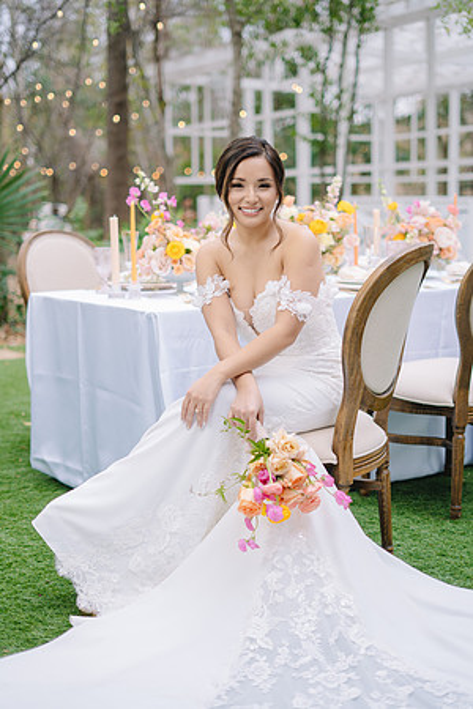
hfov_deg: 27.0
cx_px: 236
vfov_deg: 39.6
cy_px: 354
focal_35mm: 50
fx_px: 985
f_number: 2
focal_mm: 50
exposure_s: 1/160
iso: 50
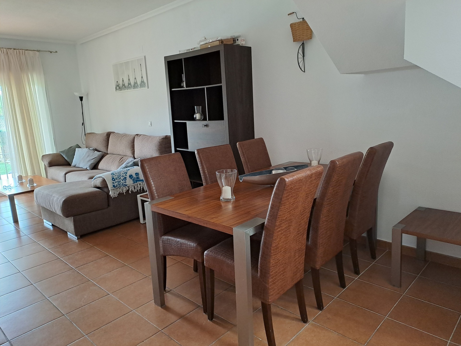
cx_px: 230
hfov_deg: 69.4
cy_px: 173
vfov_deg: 54.9
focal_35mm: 25
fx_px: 333
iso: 200
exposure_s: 1/50
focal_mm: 4.65
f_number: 1.8
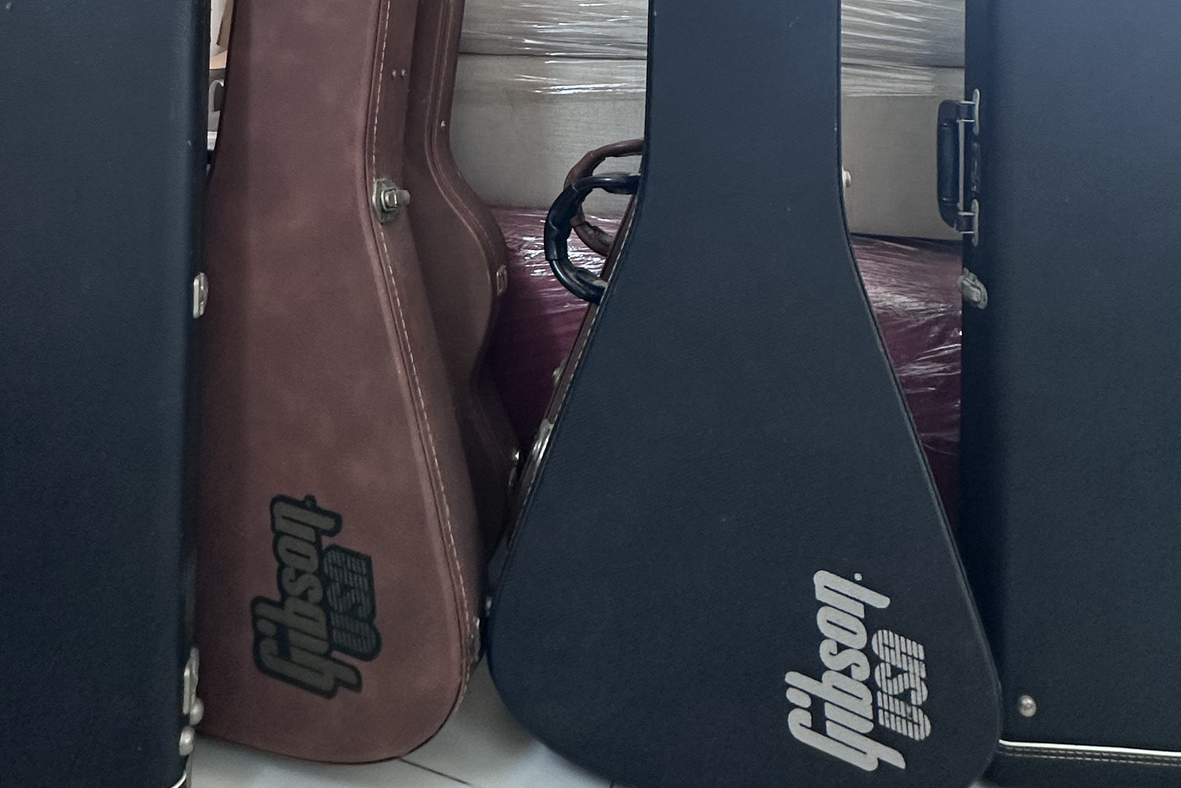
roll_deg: -1.9
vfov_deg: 37.5
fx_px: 984
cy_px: -50
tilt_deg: -6.8
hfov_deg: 61.7
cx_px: 521
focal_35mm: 30
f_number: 2.2
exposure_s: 1/50
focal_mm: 2.22
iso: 160
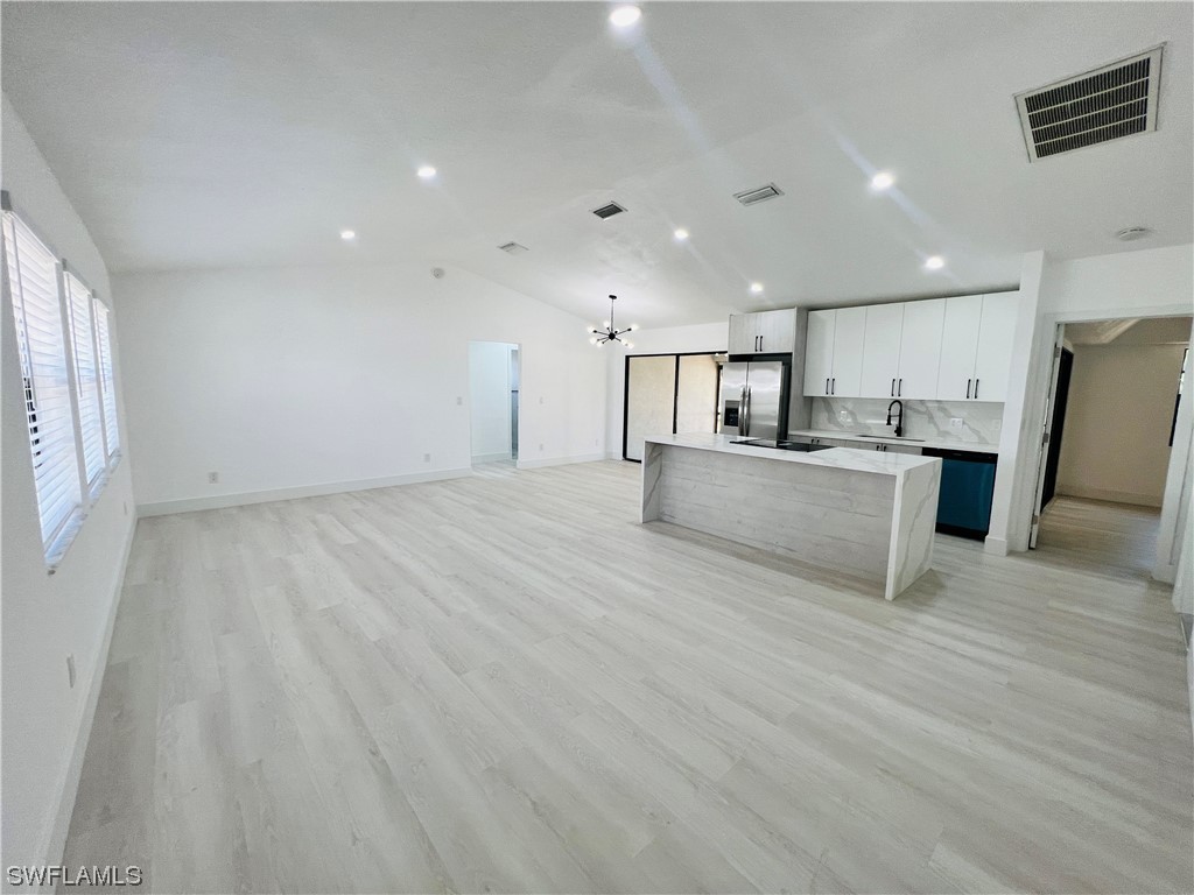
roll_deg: -0.7
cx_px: 597
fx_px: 448
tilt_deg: -7.9
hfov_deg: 106.2
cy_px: 448
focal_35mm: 13
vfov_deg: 89.9
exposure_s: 1/120
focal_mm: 1.57
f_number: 1.8
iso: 80
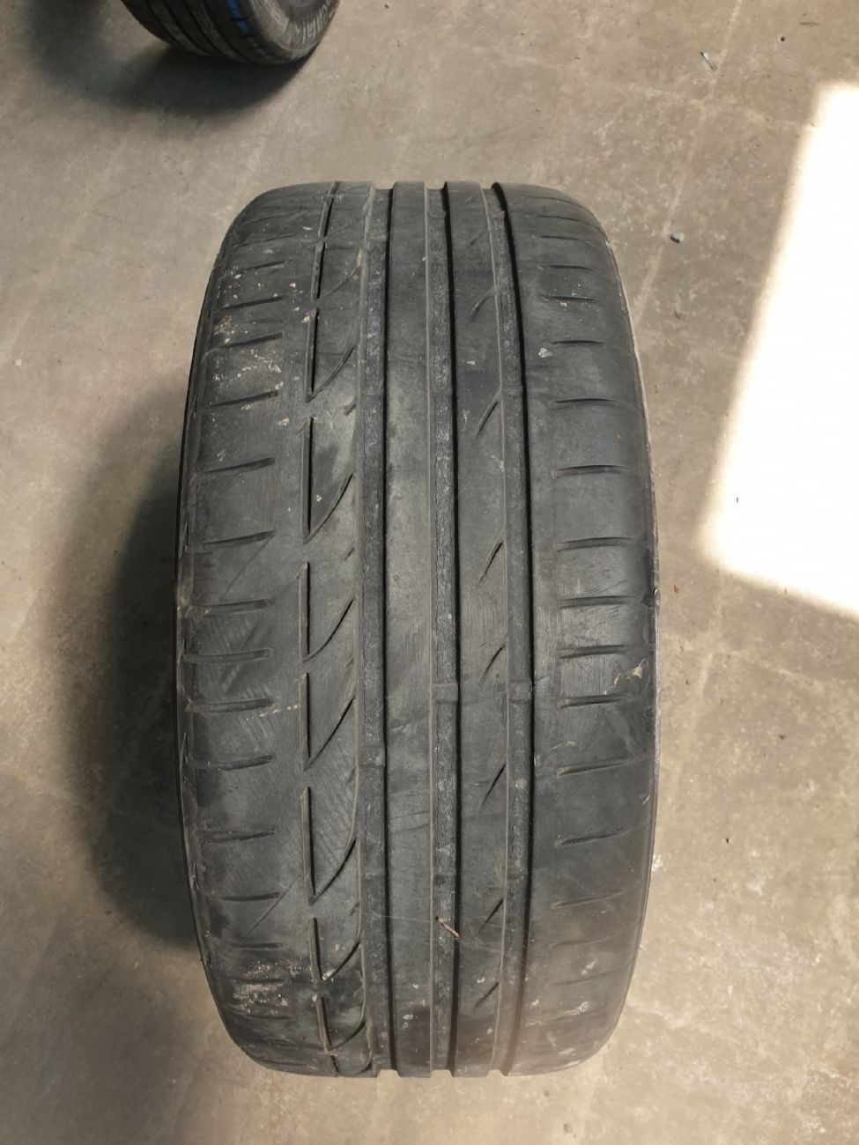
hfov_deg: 53.1
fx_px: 860
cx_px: 430
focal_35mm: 26
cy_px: 572
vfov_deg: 67.3
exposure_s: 1/100
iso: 50
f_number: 2.4
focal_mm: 4.3
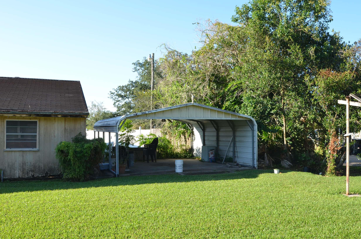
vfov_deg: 41.5
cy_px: 120
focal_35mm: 32
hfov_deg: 59.6
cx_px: 180
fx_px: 315
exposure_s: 1/200
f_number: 7.1
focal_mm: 21
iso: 200
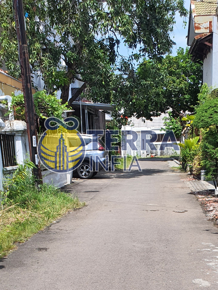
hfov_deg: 53.1
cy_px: 145
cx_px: 109
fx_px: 218
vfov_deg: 67.3
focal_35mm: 26
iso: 50
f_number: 2.4
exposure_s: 1/1250
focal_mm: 4.3
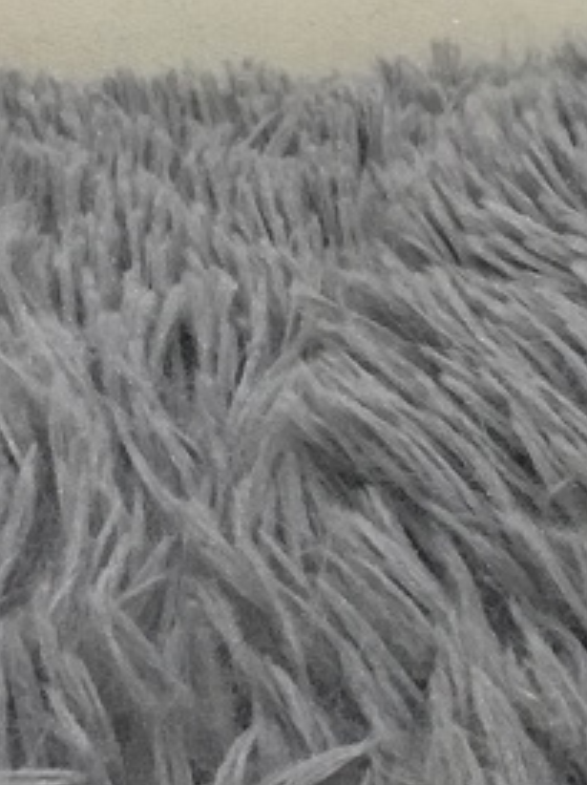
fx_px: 3080
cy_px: 524
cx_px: 1068
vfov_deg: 14.5
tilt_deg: -33.5
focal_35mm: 136
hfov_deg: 10.2
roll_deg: +0.1
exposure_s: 1/33
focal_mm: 3.3
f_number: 2.4
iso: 125
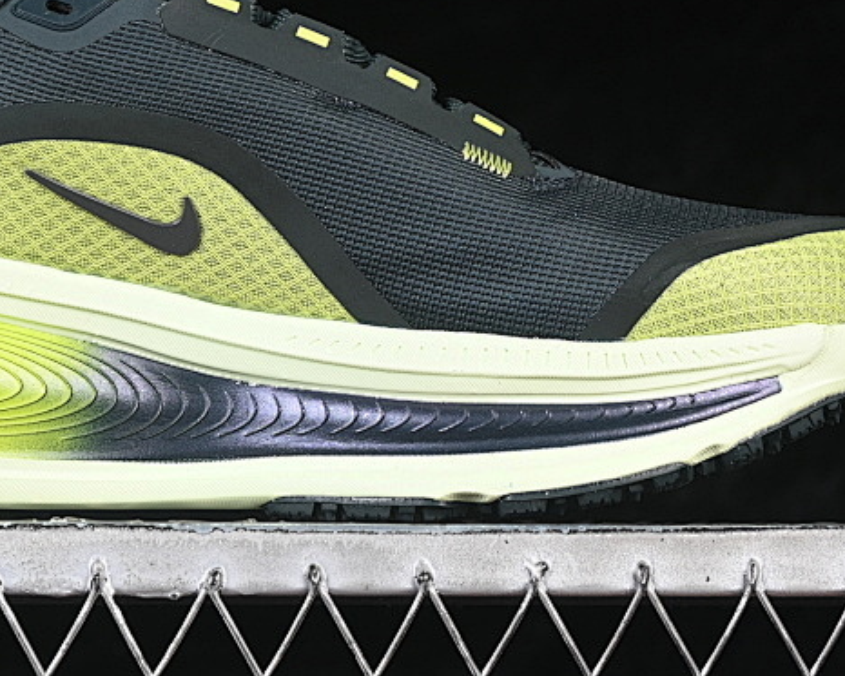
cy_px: 118
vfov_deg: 9.5
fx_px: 4077
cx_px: 209
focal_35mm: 163
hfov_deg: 11.8
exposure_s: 1/60
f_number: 6.3
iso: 160
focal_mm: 50
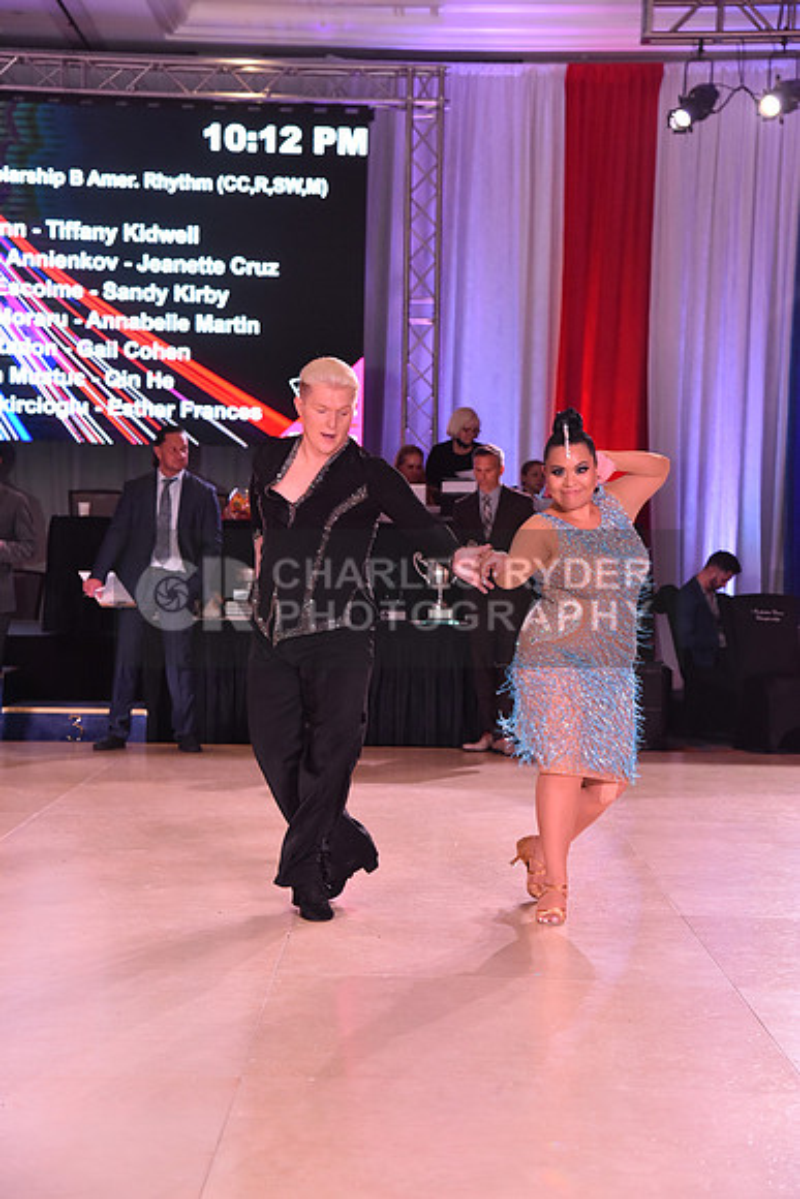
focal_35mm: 82
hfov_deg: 16.7
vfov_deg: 24.8
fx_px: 2731
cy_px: 600
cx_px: 400
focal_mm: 82
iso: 2500
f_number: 6.3
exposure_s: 1/250
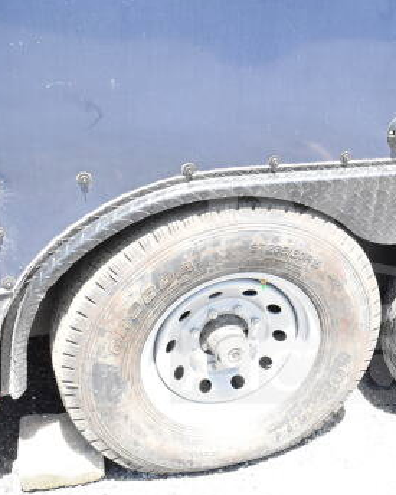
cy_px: 290
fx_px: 733
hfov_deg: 29.4
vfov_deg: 37.2
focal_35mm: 50
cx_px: 331
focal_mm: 20
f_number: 9
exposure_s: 1/320
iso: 1600
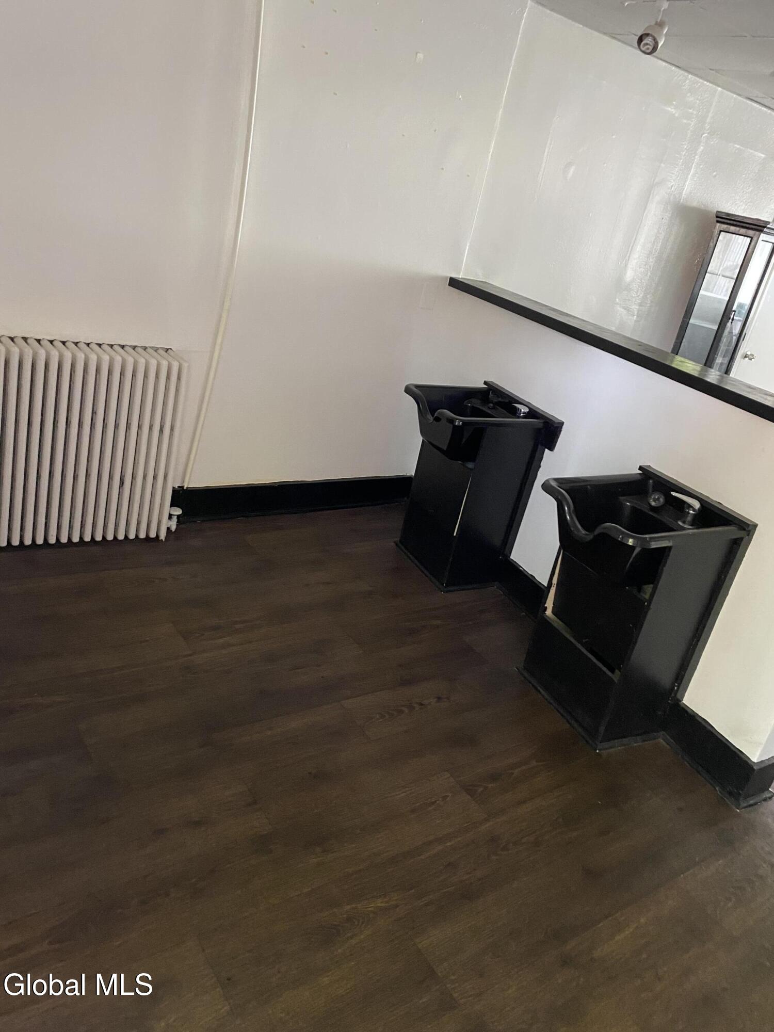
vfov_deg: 67.3
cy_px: 516
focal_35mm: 26
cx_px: 387
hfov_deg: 53.1
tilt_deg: -22.8
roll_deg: -12.4
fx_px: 775
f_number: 1.8
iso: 500
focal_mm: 4.25
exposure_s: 1/40
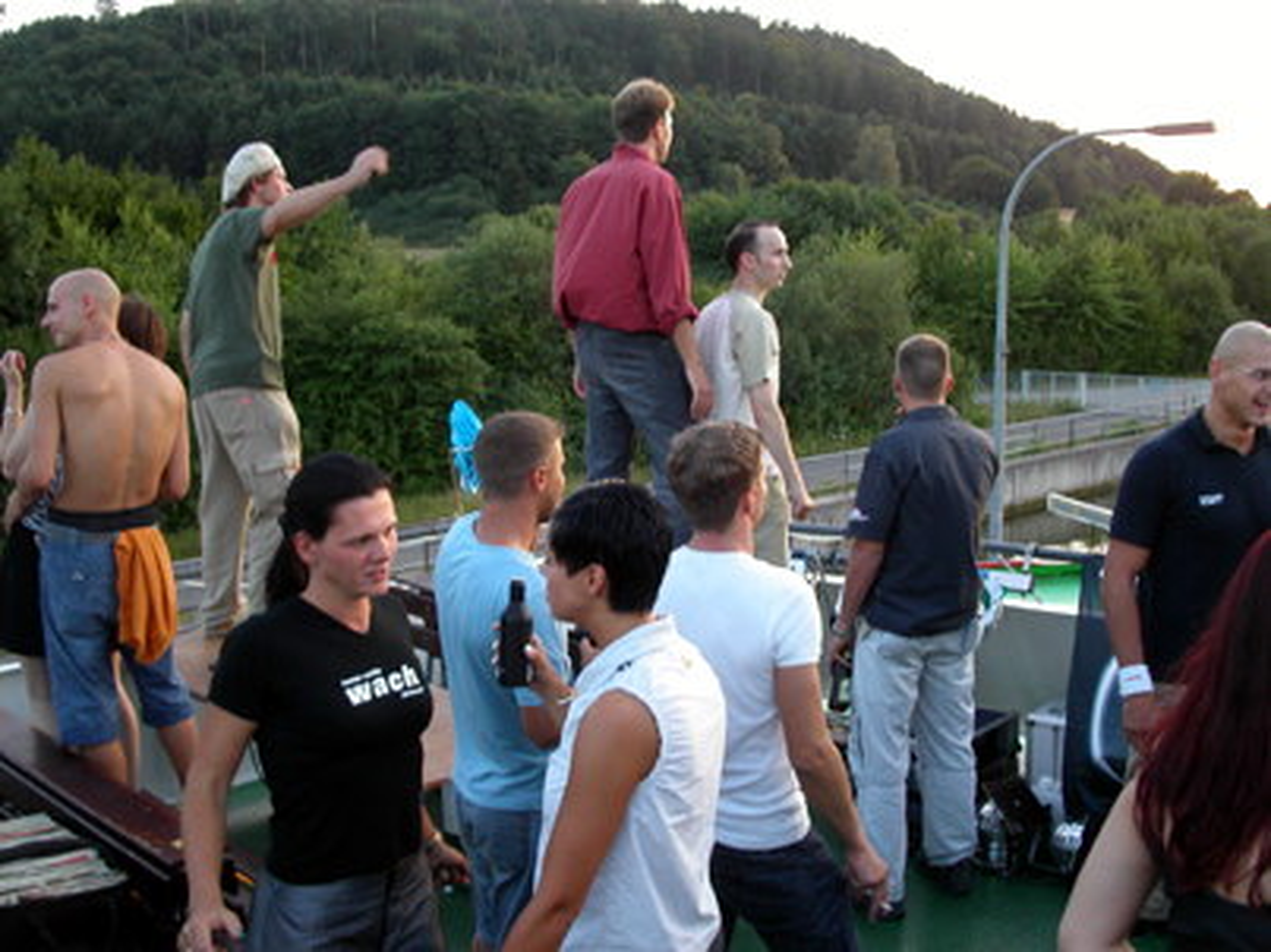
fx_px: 1395
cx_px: 636
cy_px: 476
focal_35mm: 38
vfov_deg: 37.7
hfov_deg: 49.0
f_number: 3.5
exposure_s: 1/60
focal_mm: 7.8
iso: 100
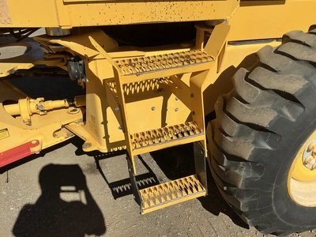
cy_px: 118
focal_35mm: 28
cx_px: 158
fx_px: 256
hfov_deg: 63.4
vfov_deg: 49.7
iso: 25
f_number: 1.8
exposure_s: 1/2320
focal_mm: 3
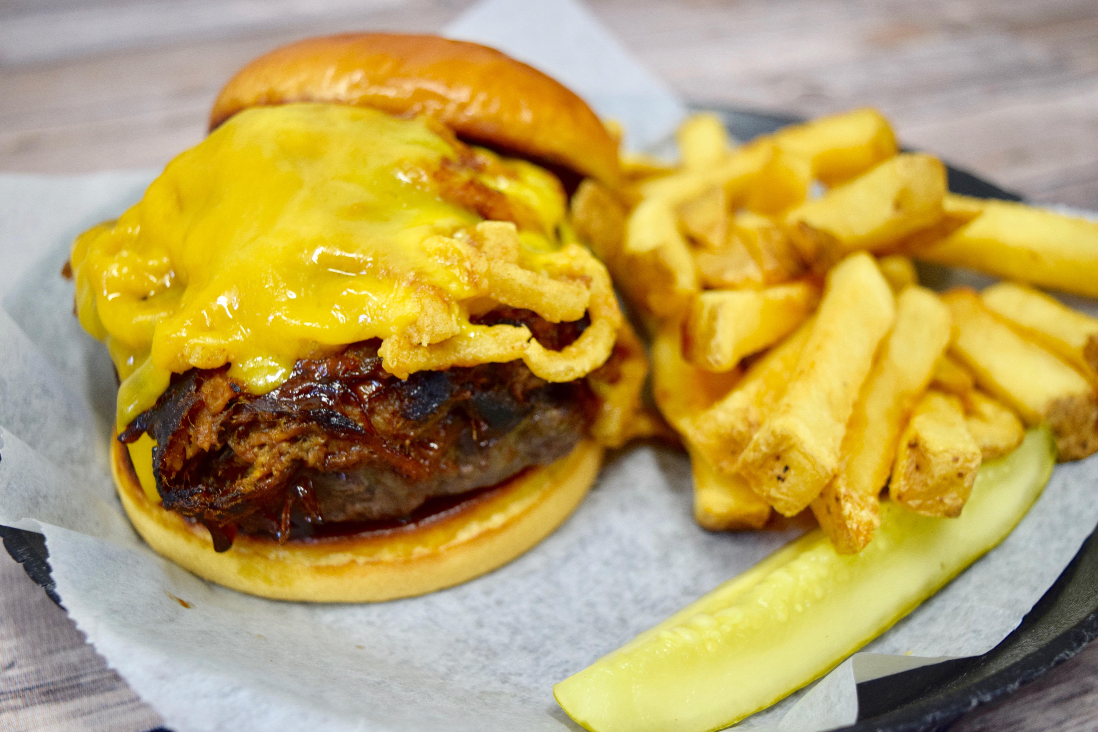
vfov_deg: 30.8
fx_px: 1327
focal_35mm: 44
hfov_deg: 45.0
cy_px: 366
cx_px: 549
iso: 800
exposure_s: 1/60
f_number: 4.2
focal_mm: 29
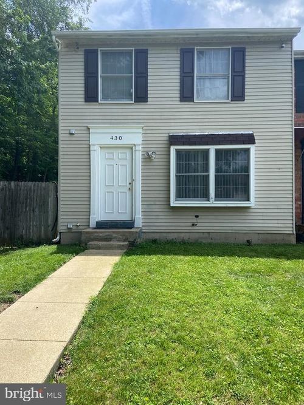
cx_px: 152
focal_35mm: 26
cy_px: 202
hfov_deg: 53.0
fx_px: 305
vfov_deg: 67.3
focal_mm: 4.25
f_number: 1.8
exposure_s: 1/1701
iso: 32
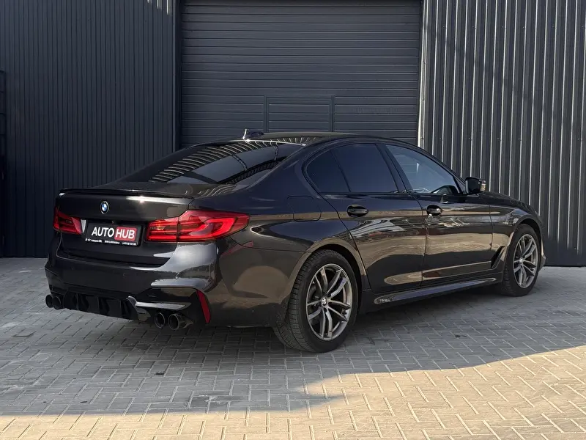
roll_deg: -0.5
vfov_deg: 30.3
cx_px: 293
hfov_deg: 39.7
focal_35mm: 48
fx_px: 813
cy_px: 220
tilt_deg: -3.4
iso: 64
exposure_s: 1/1215
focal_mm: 6.76
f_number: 1.78
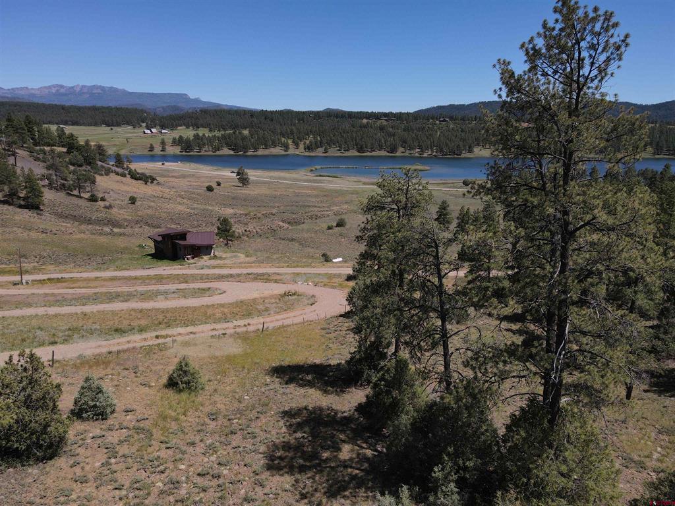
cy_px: 253
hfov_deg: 71.6
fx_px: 468
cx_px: 338
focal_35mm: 24
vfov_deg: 56.8
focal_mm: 4.5
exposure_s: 1/1000
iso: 100
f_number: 2.8
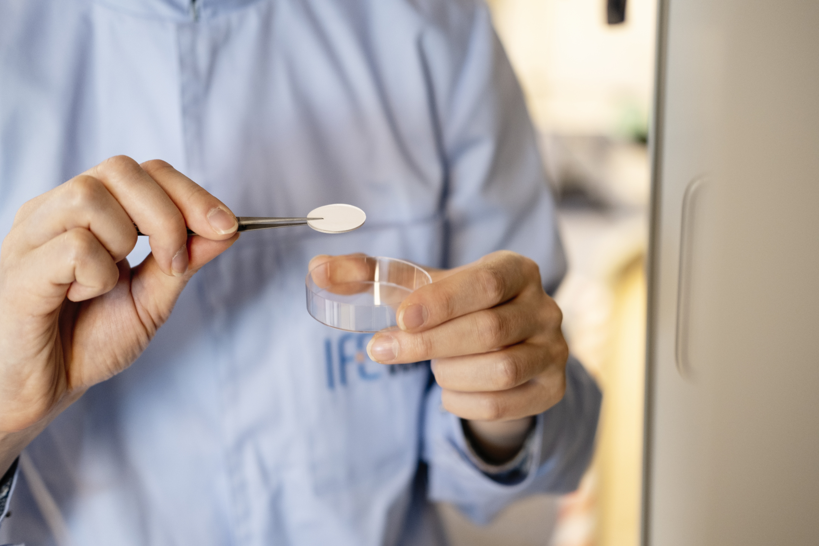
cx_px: 410
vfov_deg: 25.5
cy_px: 273
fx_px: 1206
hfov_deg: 37.5
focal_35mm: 53
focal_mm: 35
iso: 640
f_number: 2
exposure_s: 1/60
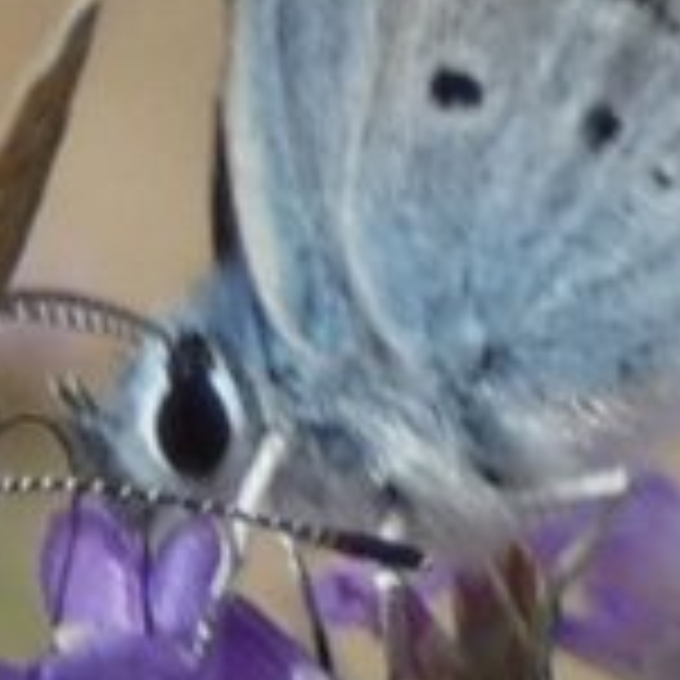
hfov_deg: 3.1
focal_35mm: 559
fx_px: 12424
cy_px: 297
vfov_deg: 3.1
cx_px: 191
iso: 80
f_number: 5
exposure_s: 1/250
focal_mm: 20.1
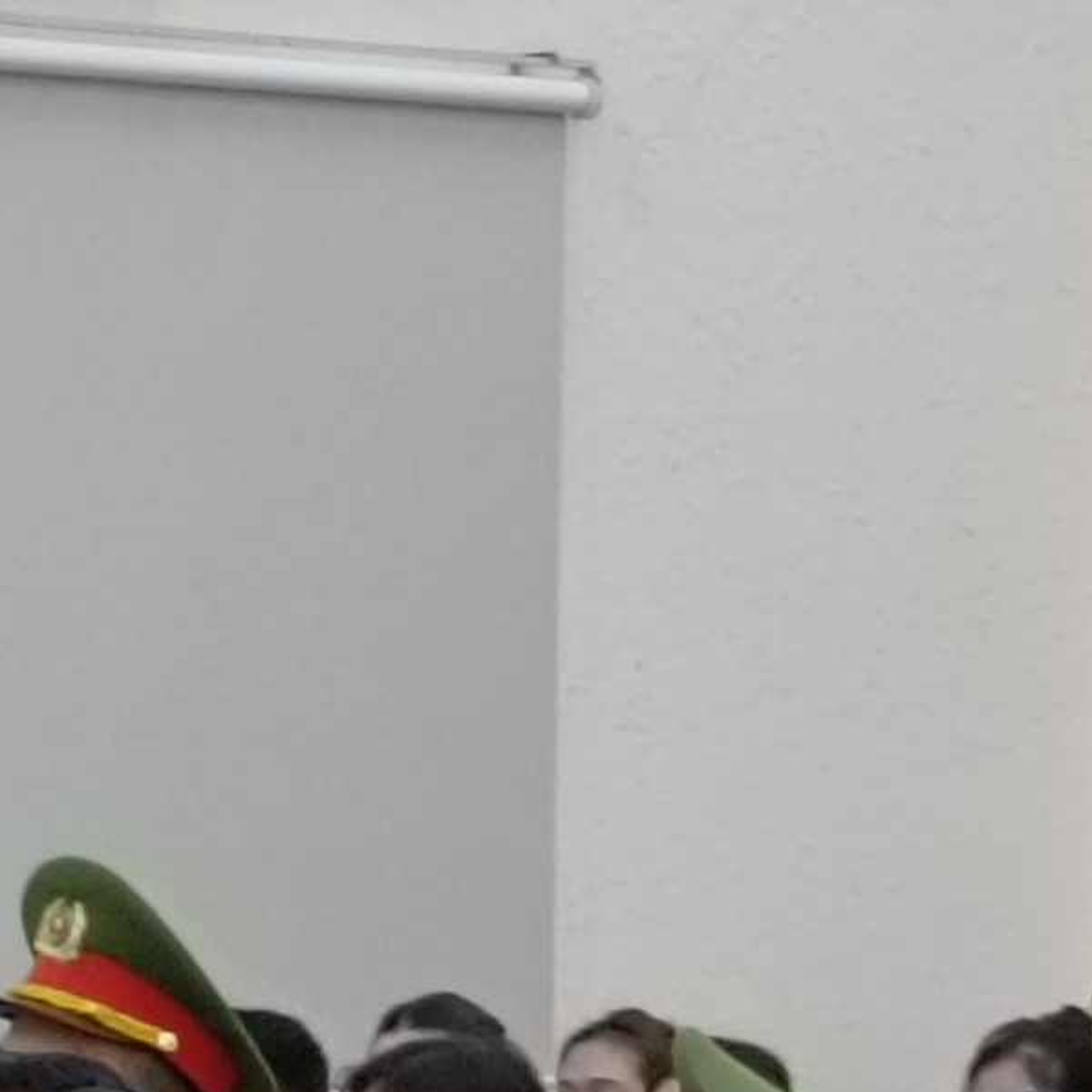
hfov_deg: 6.1
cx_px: -104
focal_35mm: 287
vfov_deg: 6.1
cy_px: 1226
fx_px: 10243
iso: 800
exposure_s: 1/50
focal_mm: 4.7
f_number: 1.7
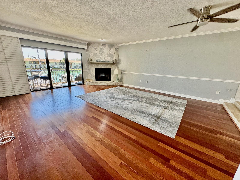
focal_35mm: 14
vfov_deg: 85.7
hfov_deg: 102.1
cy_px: 90
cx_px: 120
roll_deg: -1.2
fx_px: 97
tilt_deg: -15.0
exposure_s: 1/120
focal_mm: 2.22
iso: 250
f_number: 2.2
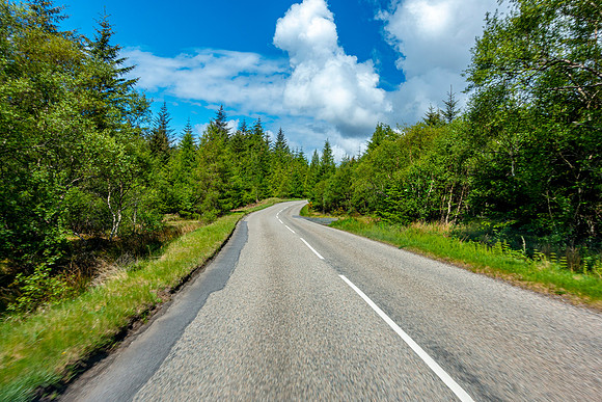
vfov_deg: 53.2
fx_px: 401
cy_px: 201
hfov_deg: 73.7
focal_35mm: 24
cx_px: 301
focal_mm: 8.8
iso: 125
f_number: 7.1
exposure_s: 1/250
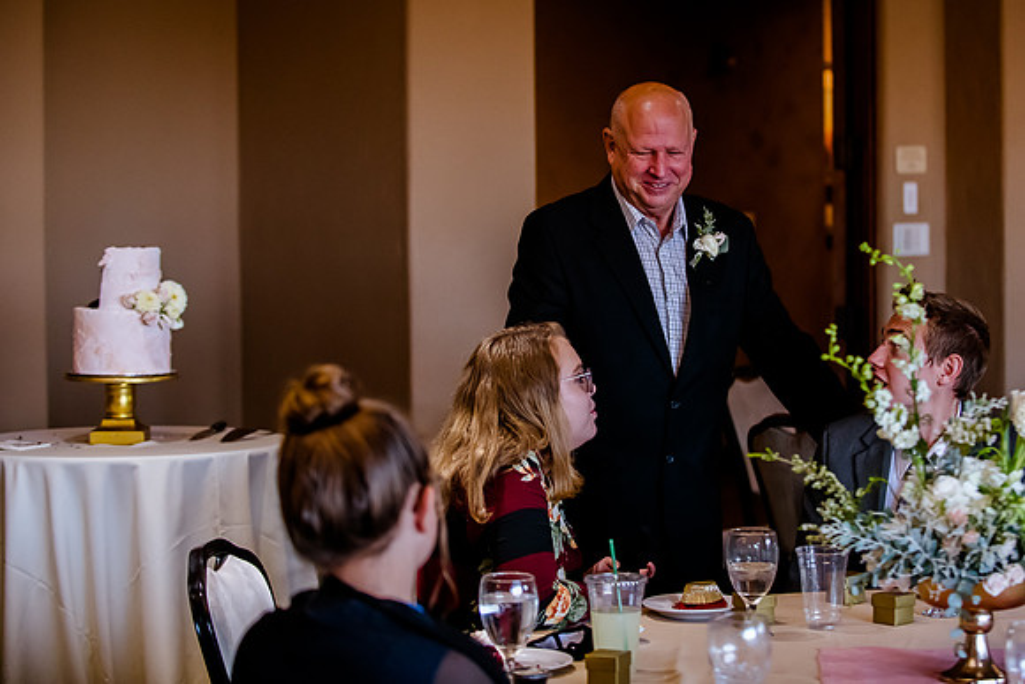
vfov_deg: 14.2
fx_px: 2737
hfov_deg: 21.2
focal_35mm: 96
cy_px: 274
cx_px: 595
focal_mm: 78
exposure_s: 1/200
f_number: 2.8
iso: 2500
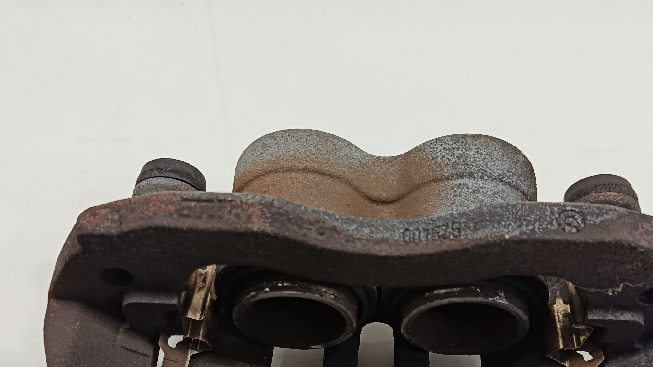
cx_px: 339
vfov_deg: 27.5
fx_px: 727
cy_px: 319
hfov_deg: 48.3
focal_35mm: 42
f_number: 1.7
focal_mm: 5.24
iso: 608
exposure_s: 1/50
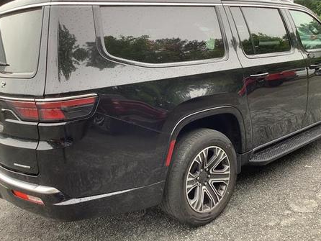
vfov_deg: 40.7
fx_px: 325
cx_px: 165
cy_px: 106
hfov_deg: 52.6
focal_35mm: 35
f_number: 2.4
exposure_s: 1/120
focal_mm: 3.3
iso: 64
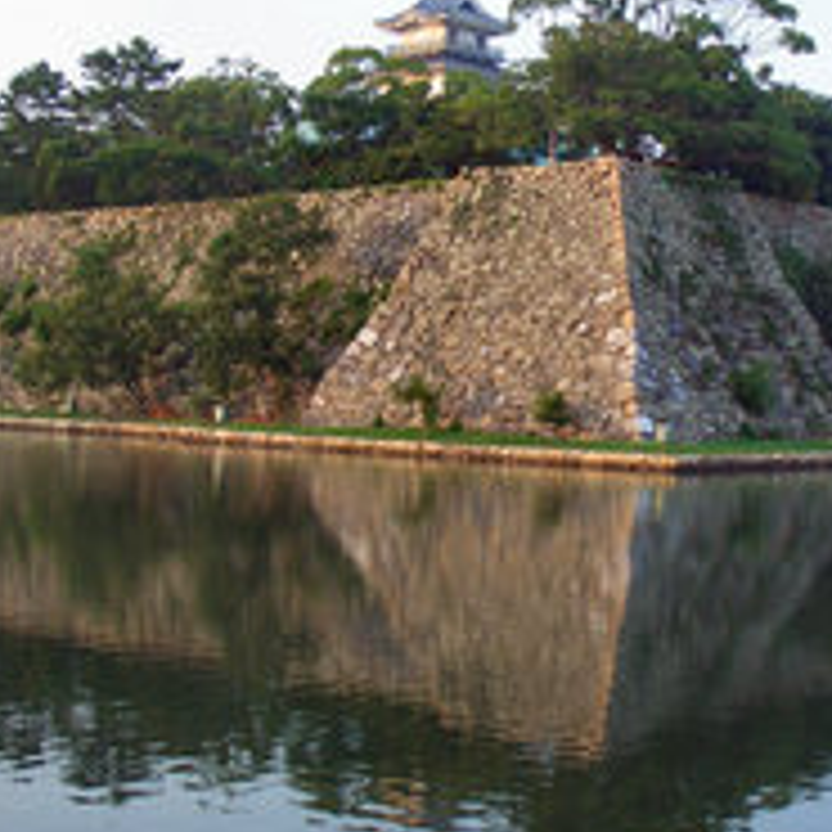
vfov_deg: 27.3
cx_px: 553
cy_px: 373
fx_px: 1713
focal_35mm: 63
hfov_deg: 27.1
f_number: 3.5
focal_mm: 7.1
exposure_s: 1/100
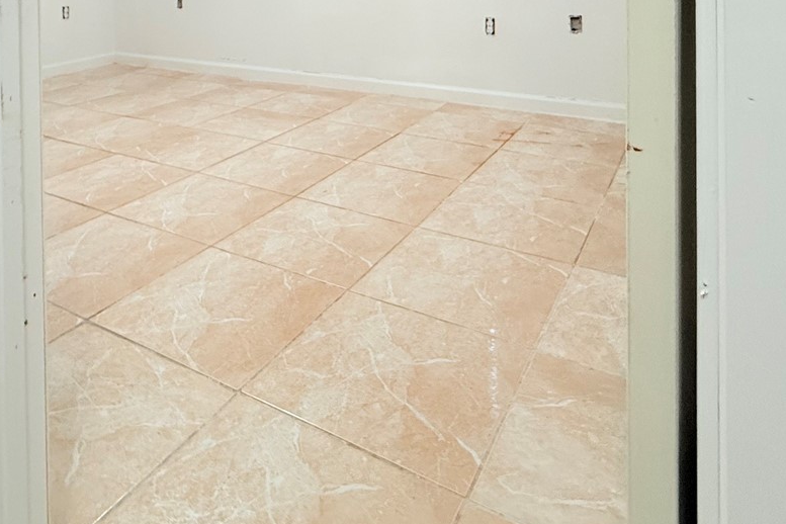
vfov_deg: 37.1
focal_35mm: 30
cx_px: 279
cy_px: -43
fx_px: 655
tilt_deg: -0.3
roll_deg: +1.9
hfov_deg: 60.8
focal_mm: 2.22
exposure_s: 1/120
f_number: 2.2
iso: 320
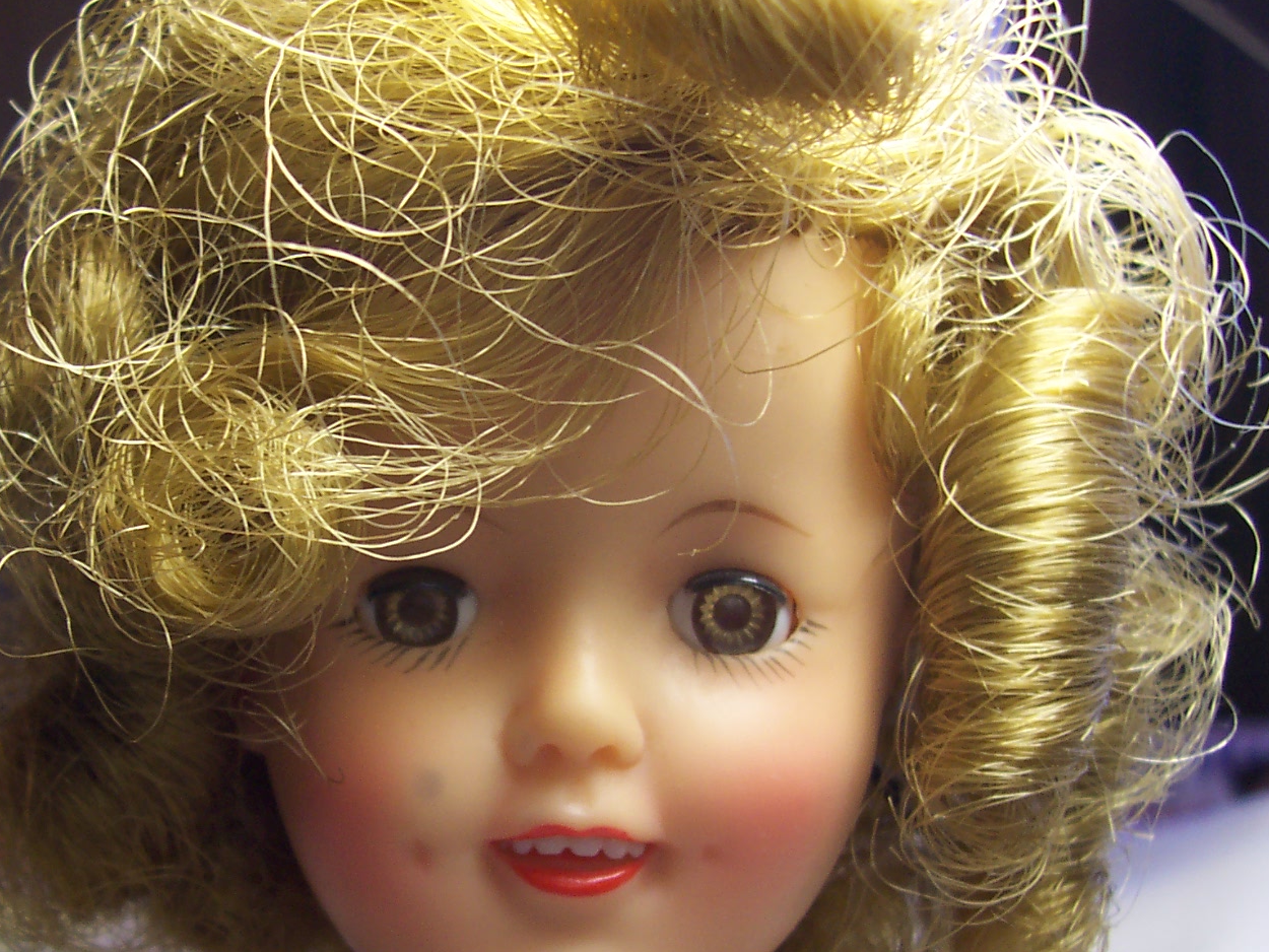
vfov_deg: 29.6
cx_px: 476
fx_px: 1797
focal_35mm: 49
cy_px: 569
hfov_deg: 38.7
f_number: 2.8
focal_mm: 5.6
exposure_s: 1/45
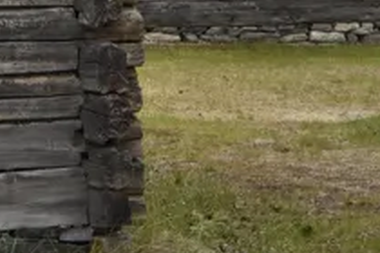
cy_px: -132
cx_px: -389
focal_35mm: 190
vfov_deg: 7.1
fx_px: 2005
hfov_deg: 10.0
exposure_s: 1/1250
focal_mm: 26
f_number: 4.2
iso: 200
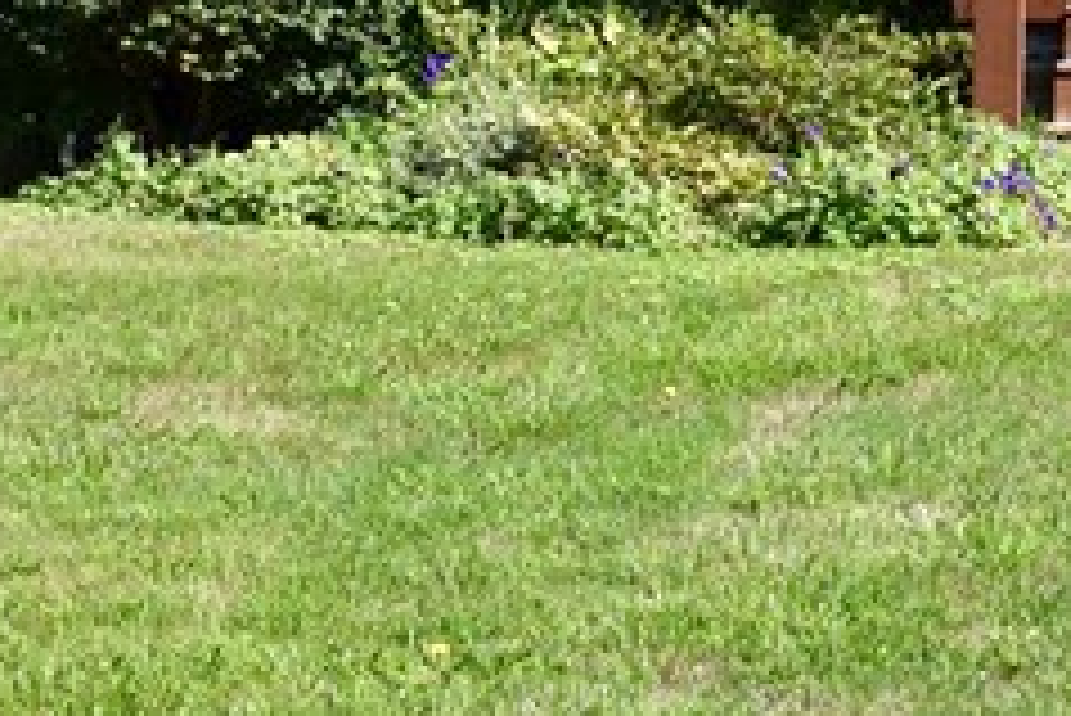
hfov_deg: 9.3
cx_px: 1917
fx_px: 6319
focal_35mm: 212
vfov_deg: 6.3
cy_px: -639
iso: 200
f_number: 8
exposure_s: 1/500
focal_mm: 31
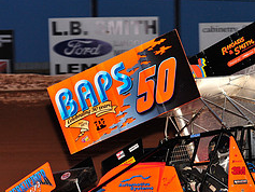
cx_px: 269
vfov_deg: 6.0
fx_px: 1820
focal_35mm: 247
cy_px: 136
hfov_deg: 8.0
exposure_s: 1/320
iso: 800
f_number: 5.6
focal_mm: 105
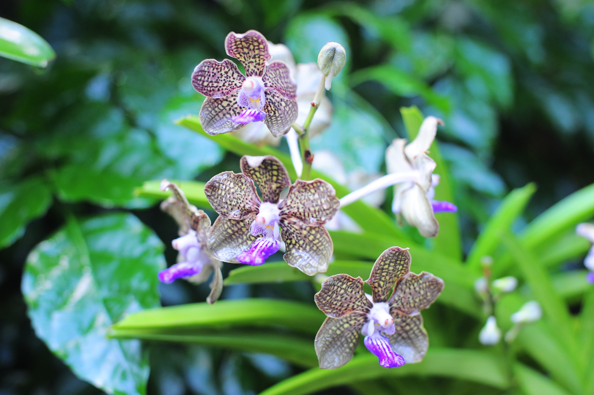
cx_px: 297
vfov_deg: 27.0
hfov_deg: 39.6
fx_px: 825
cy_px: 198
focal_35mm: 50
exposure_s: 1/40
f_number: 2.8
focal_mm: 50
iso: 640
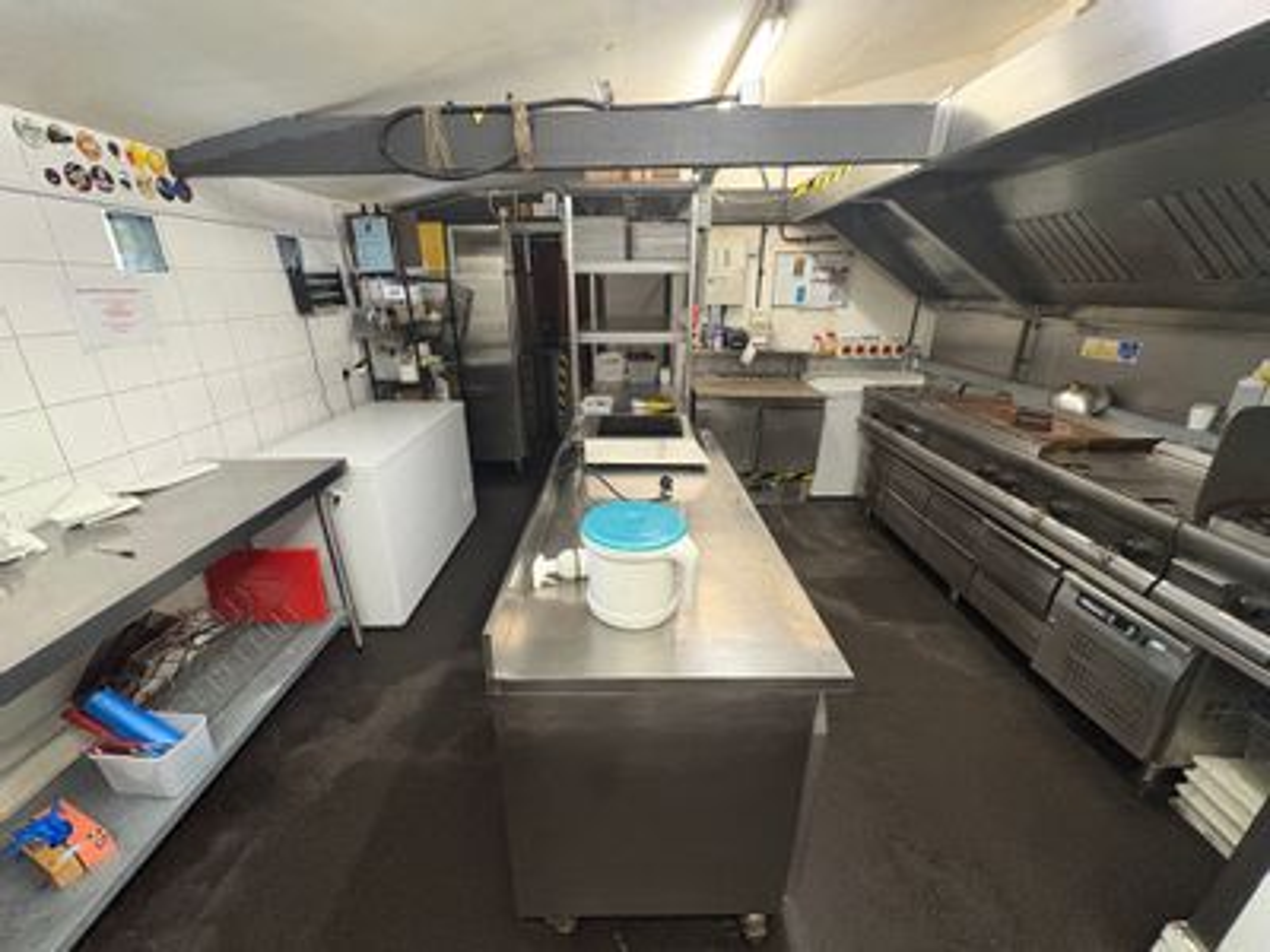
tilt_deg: -19.6
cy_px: 476
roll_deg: +1.5
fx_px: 514
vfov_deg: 85.7
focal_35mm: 14
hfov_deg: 102.1
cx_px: 635
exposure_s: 1/50
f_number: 2.2
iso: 500
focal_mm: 2.22
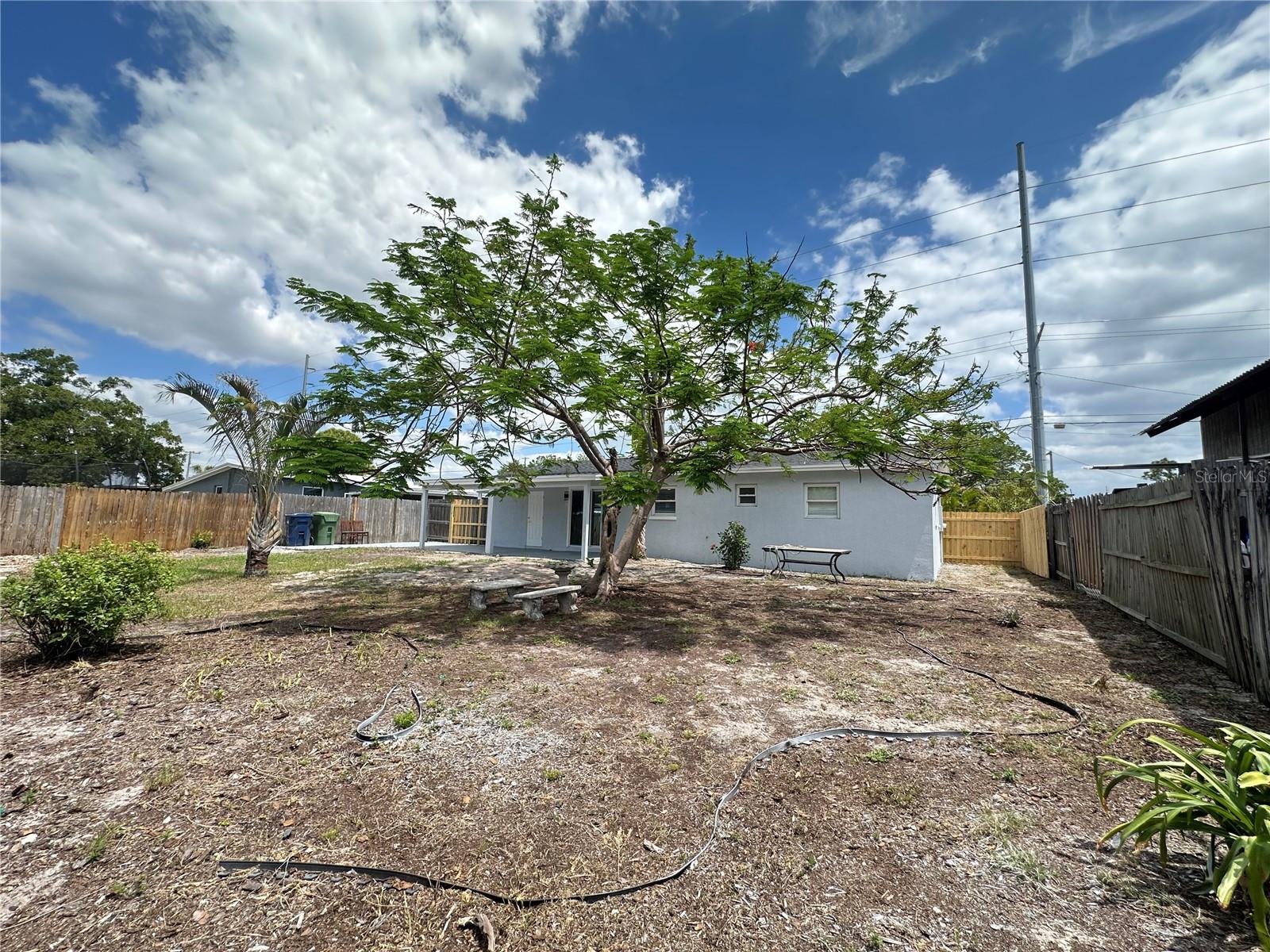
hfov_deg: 102.1
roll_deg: -1.6
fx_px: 514
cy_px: 476
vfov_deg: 85.7
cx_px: 635
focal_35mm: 14
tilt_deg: +5.2
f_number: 2.2
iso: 40
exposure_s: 1/932
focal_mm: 2.22
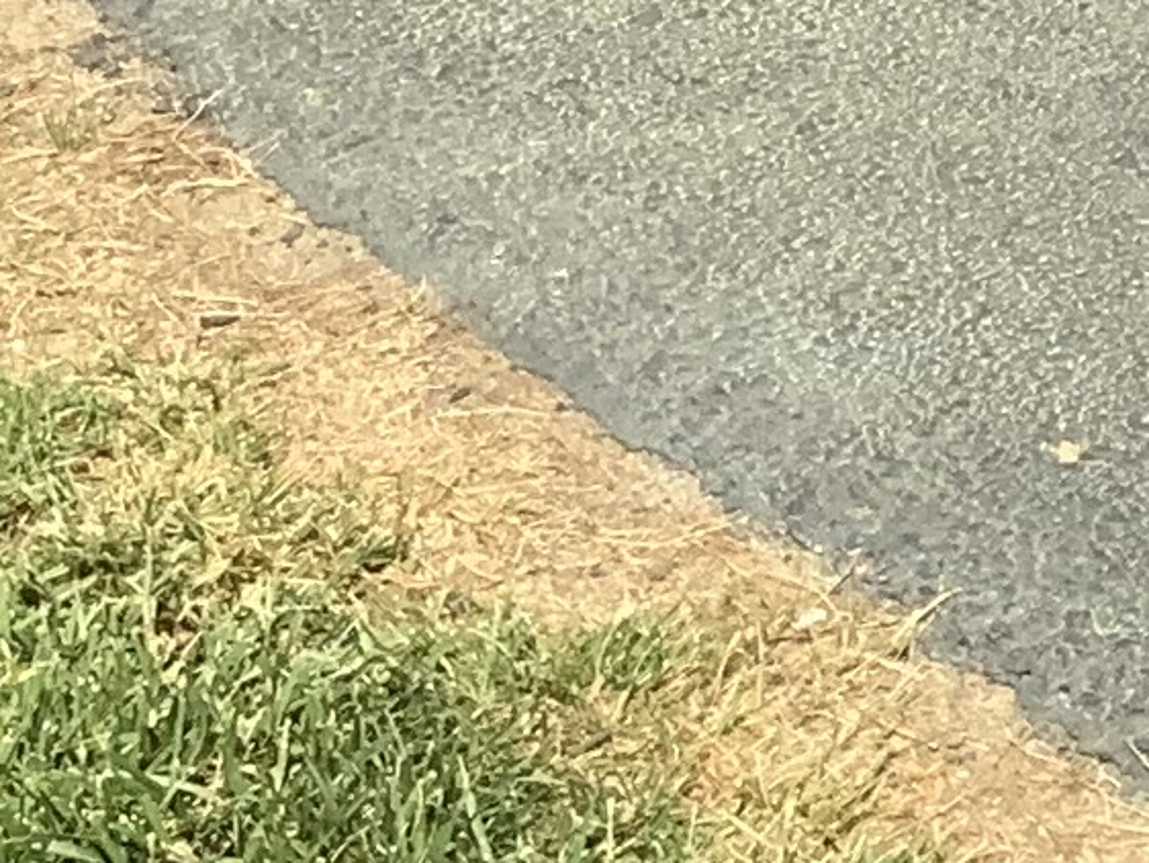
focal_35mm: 208
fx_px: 6907
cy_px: -769
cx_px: 2744
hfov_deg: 8.7
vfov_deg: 6.9
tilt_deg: -20.8
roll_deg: +3.8
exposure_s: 1/944
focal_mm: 3
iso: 16
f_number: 1.8
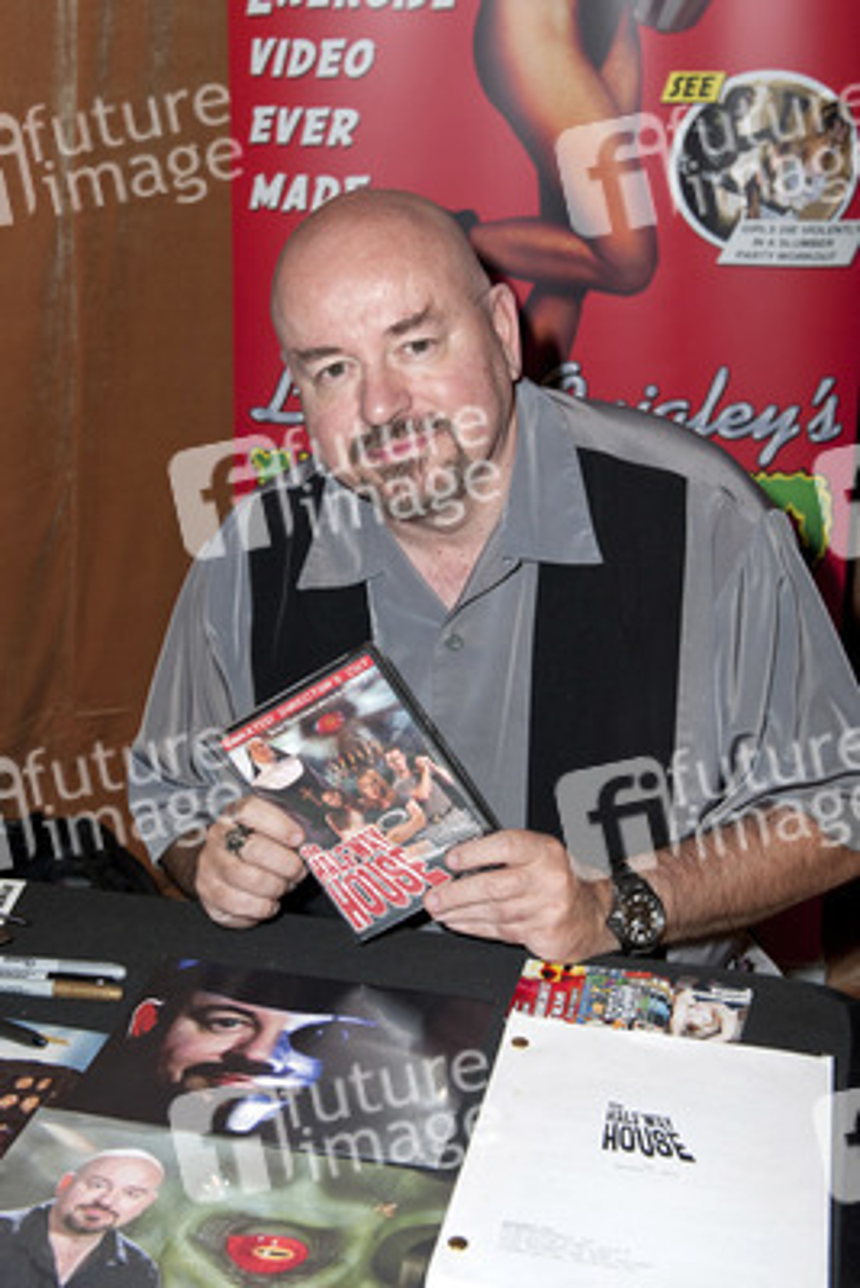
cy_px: 644
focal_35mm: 38
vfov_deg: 50.7
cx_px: 430
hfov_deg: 35.1
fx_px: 1360
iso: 400
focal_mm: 38
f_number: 4.5
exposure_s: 1/400
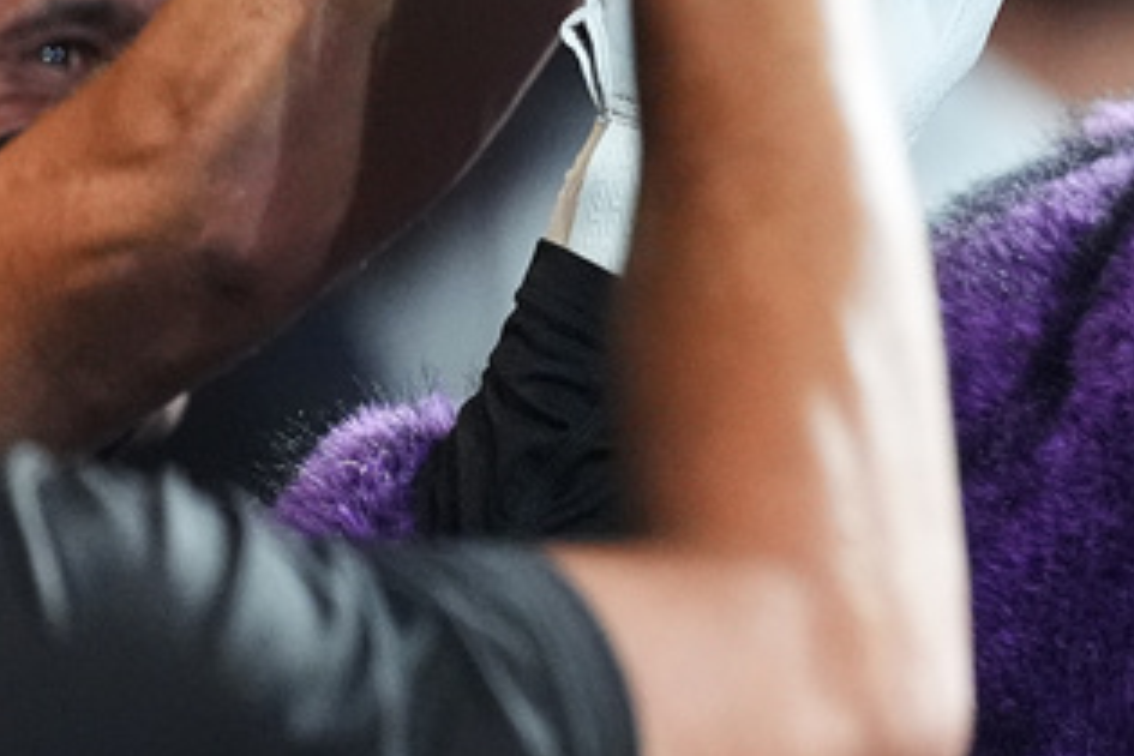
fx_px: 61357
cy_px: 68
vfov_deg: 0.7
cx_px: 1372
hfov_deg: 1.1
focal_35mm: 1948
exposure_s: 1/500
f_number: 4
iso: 6400
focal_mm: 600
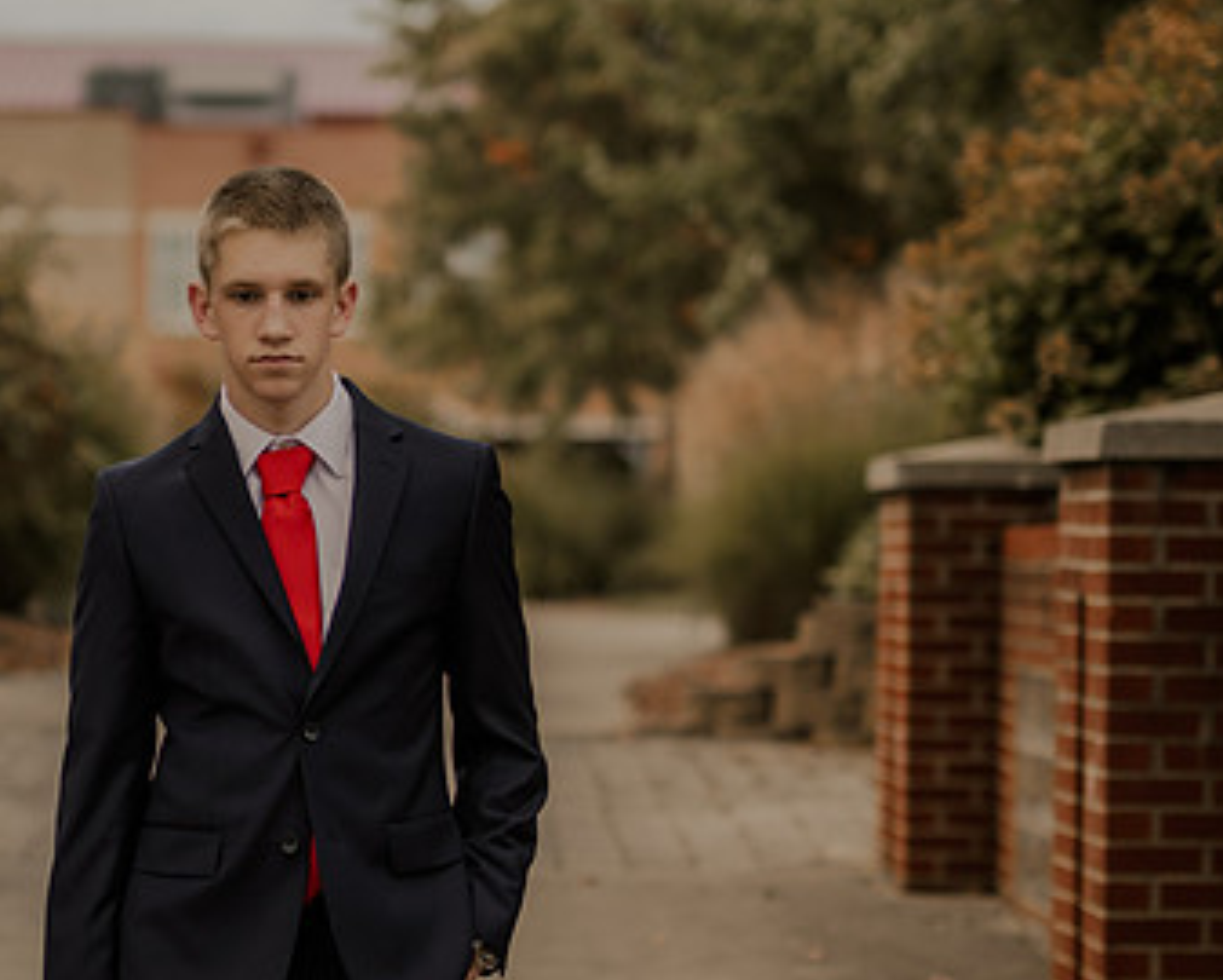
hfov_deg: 15.8
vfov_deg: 12.8
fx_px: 4382
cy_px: 581
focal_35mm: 121
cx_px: 323
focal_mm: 50
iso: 100
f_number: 1.4
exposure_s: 1/320
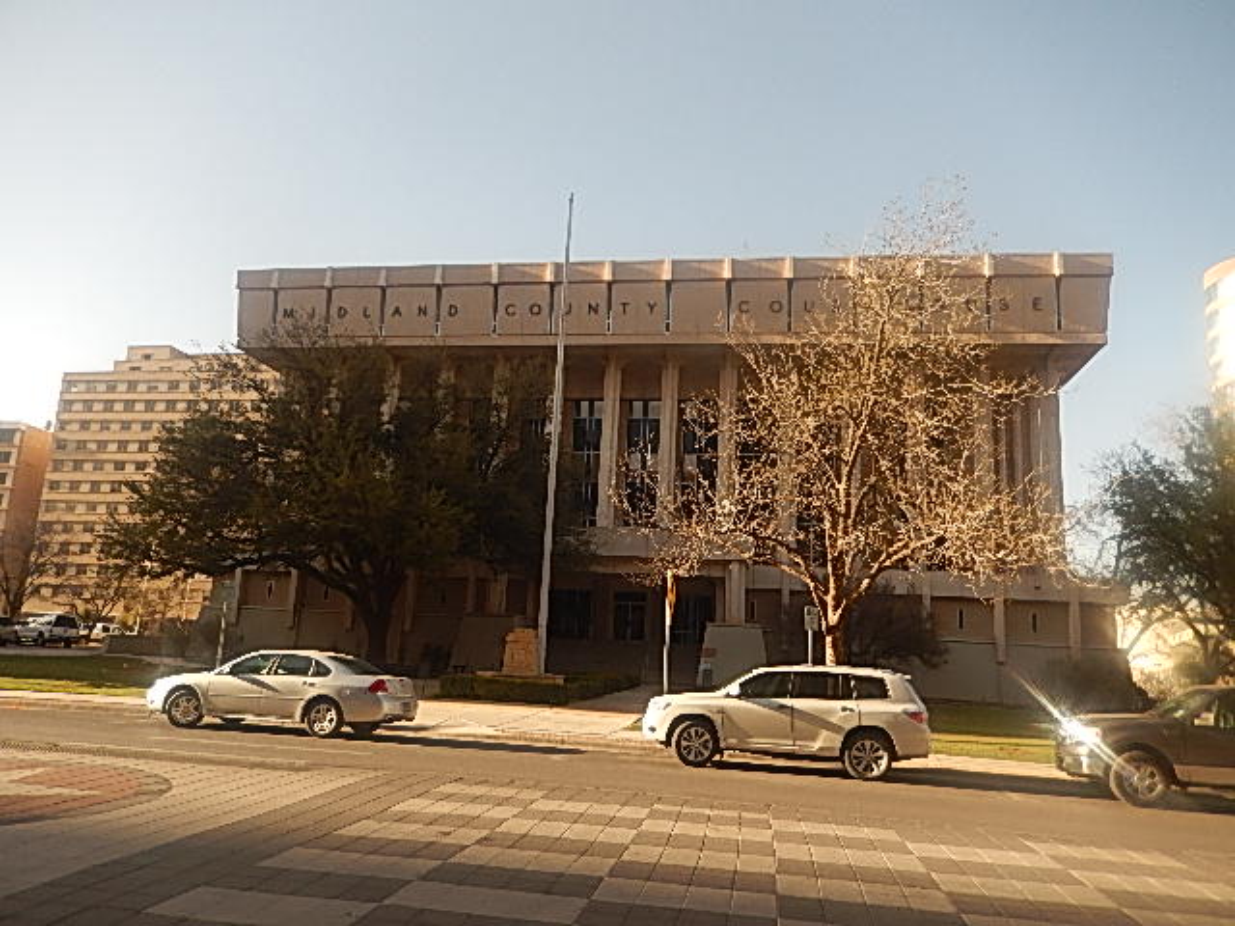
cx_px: 618
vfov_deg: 54.9
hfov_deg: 69.4
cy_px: 463
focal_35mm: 25
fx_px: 892
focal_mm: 4.5
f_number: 3.4
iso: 125
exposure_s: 1/500
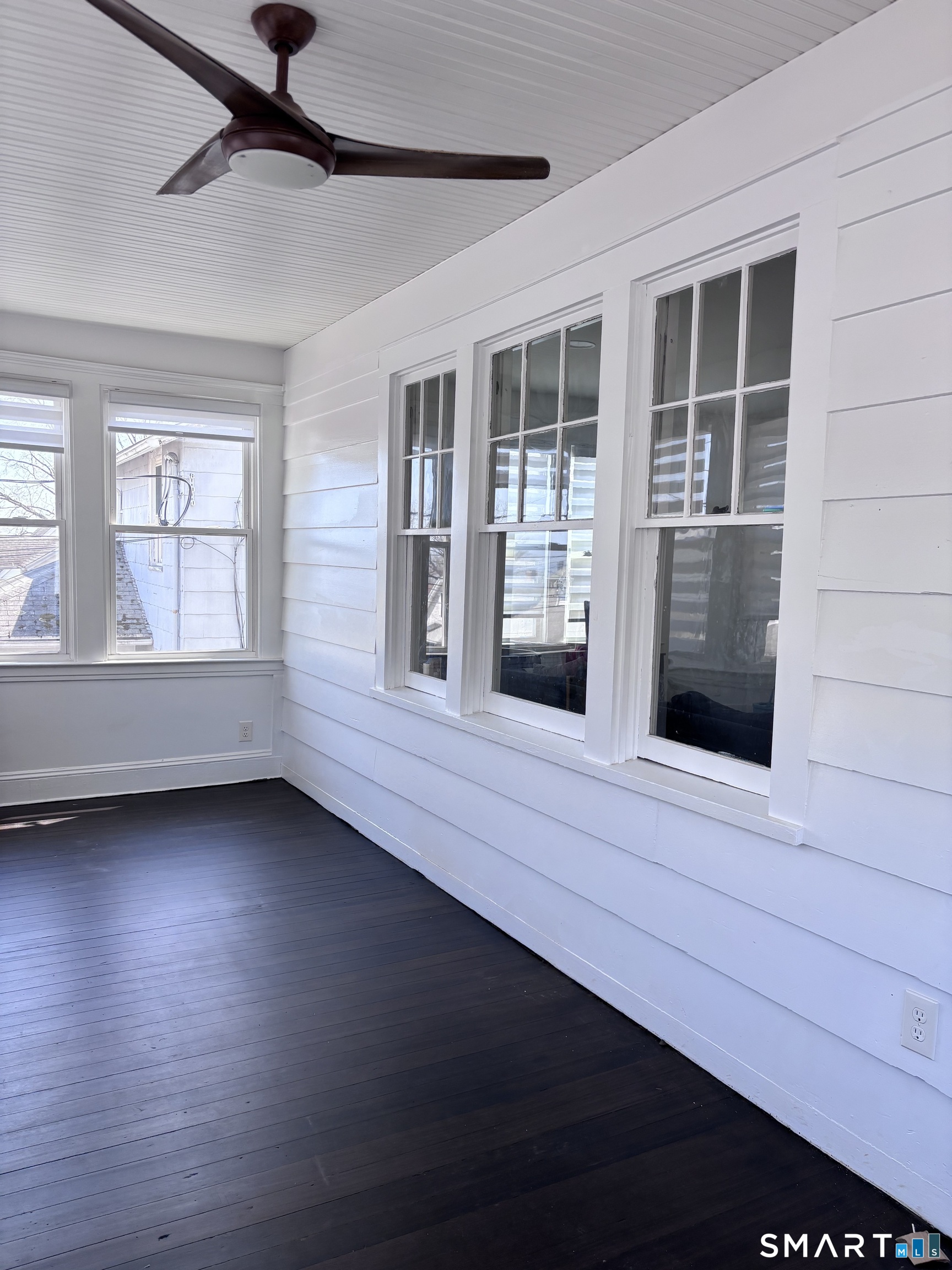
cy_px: 635
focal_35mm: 26
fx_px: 953
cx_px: 476
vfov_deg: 67.3
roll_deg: -1.4
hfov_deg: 53.1
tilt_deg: -5.2
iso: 40
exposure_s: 1/237
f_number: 1.6
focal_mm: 5.96
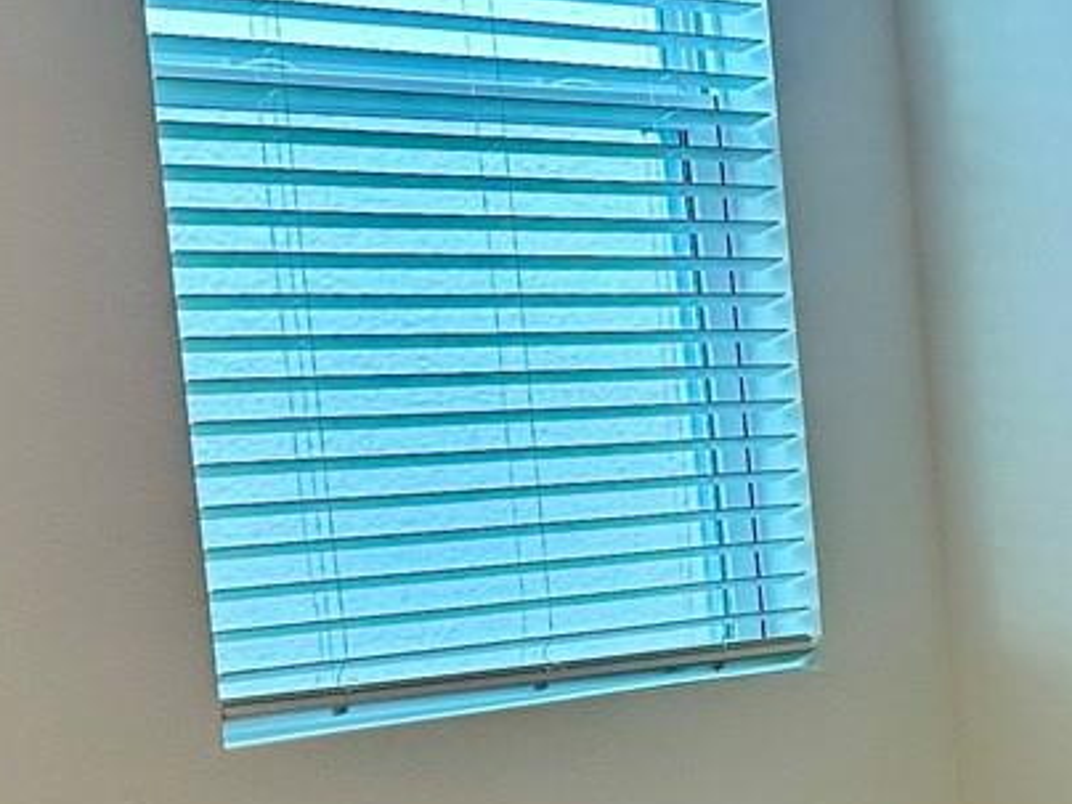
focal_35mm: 95
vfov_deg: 15.3
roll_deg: +3.4
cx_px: 1207
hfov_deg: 19.7
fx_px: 2942
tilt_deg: -6.8
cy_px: 780
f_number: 1.78
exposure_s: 1/120
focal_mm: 6.86
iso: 125
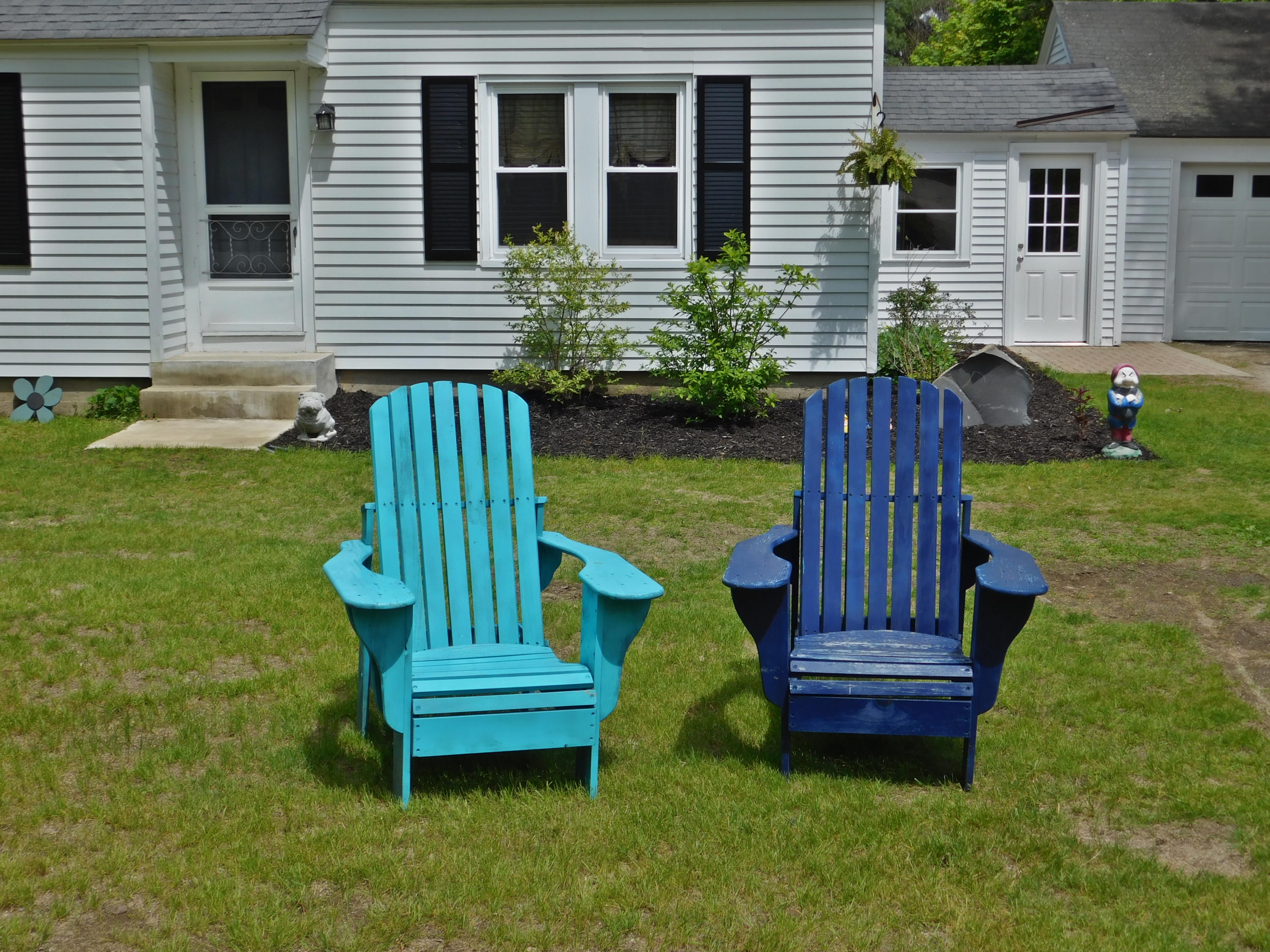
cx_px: 635
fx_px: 1651
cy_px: 476
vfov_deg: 32.2
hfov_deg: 42.1
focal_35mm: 45
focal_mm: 8
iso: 125
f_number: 7.4
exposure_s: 1/500
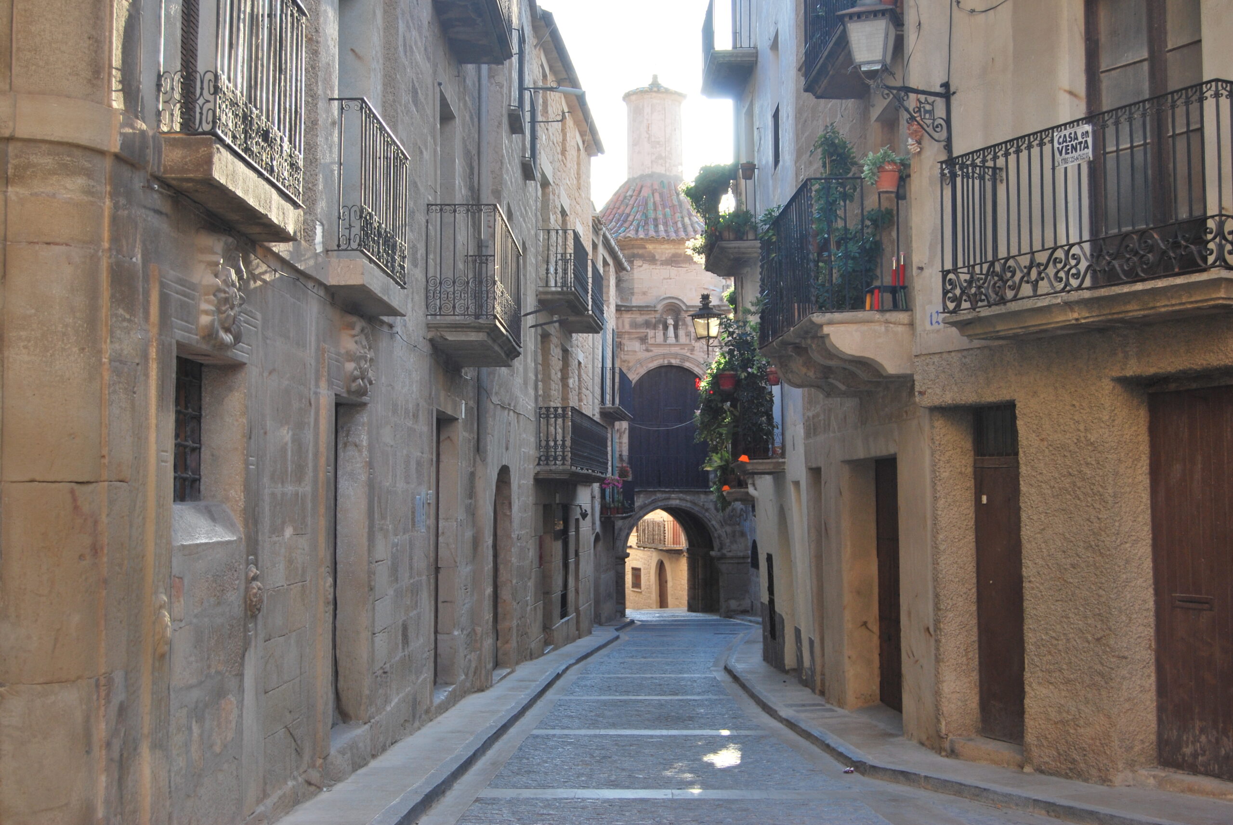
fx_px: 1595
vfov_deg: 29.0
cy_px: 412
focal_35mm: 46
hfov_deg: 42.3
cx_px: 616
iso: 160
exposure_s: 1/125
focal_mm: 31
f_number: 5.6
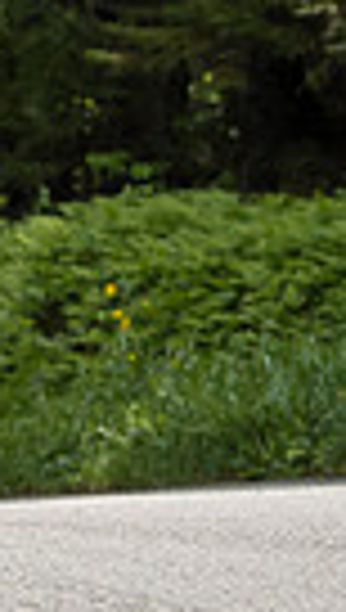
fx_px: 9413
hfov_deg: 2.1
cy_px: 313
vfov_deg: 3.7
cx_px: -768
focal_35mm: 580
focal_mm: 130
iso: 640
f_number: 5.6
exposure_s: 1/2500
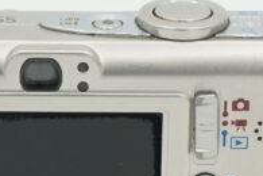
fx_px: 2195
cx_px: 85
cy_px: 194
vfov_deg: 4.6
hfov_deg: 6.9
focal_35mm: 301
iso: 640
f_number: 13
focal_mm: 65
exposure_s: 1/200
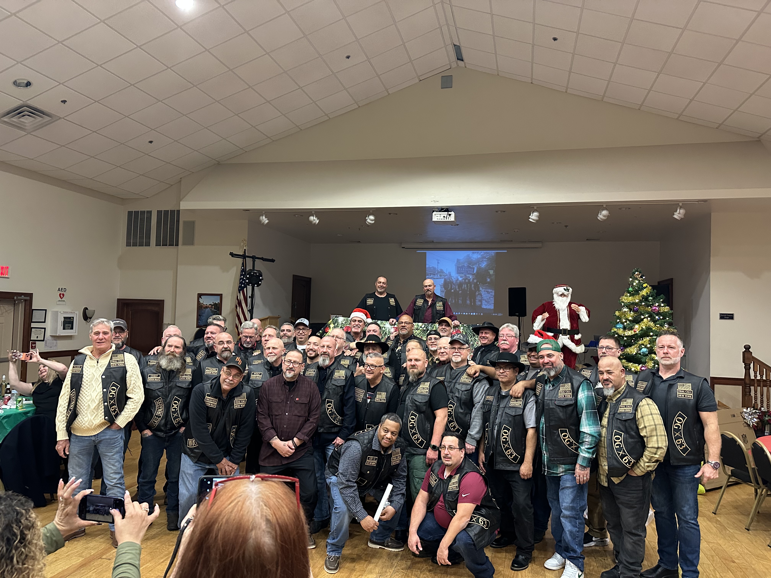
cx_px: 386
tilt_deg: +1.9
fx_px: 535
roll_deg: -2.3
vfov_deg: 56.8
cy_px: 289
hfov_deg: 71.6
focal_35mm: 24
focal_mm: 6.86
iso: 500
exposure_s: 1/60
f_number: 1.78
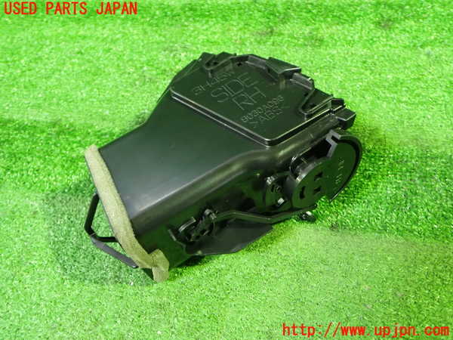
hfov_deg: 60.0
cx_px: 226
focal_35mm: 30
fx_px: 393
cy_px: 170
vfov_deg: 46.8
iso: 800
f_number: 2.3
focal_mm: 5.4
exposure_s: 1/25
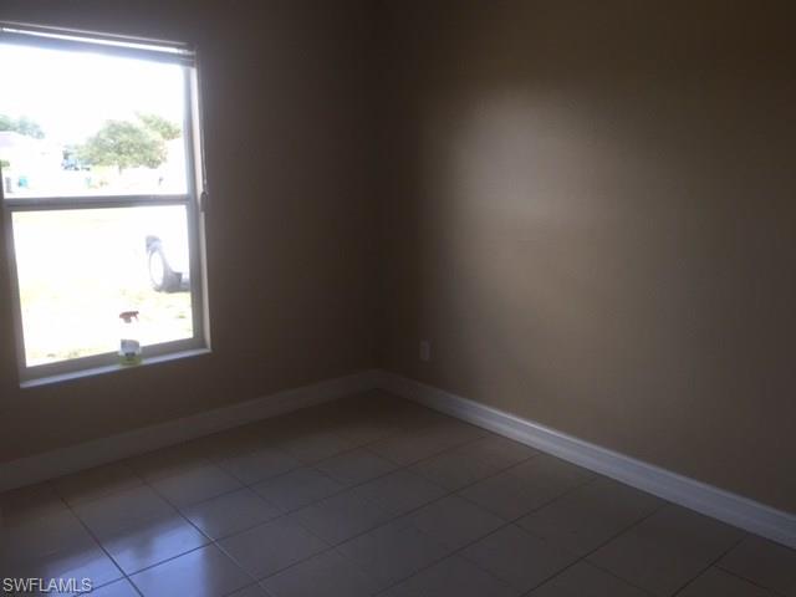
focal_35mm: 29
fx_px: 667
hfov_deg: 61.7
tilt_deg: -10.8
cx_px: 398
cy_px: 298
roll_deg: -1.2
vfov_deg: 48.2
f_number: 2.2
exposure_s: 1/120
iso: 50
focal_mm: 4.15
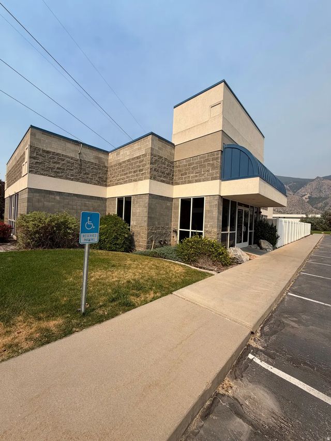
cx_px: 166
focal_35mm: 14
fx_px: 178
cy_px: 220
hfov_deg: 85.7
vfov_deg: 102.1
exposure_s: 1/914
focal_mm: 2.22
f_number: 2.2
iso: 20
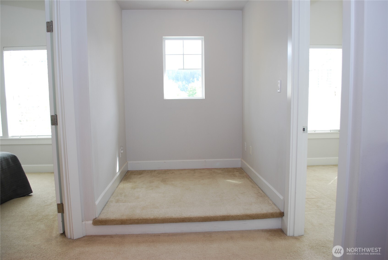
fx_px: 291
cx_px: 194
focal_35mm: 27
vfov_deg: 48.0
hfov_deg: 67.3
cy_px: 130
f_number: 4
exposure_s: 1/60
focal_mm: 18
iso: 200
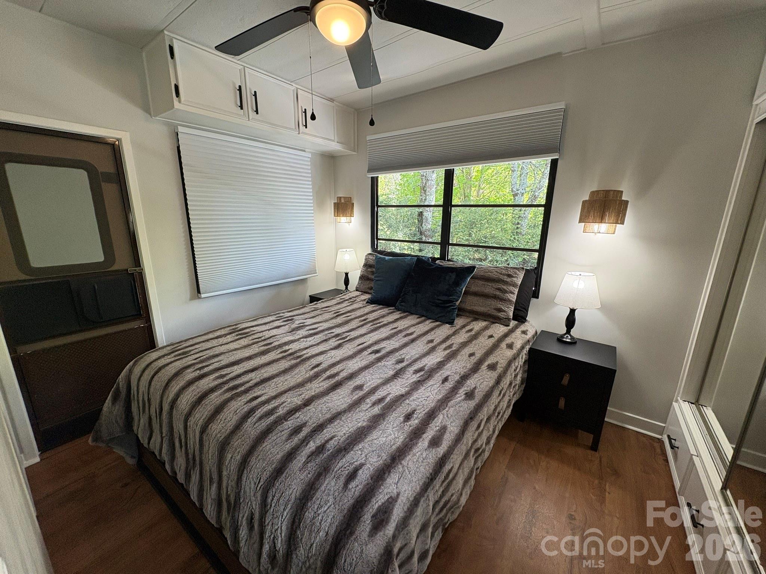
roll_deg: -0.5
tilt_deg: -12.6
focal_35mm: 14
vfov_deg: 85.7
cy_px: 287
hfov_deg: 102.1
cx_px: 383
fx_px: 310
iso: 160
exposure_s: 1/120
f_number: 2.2
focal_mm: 2.22
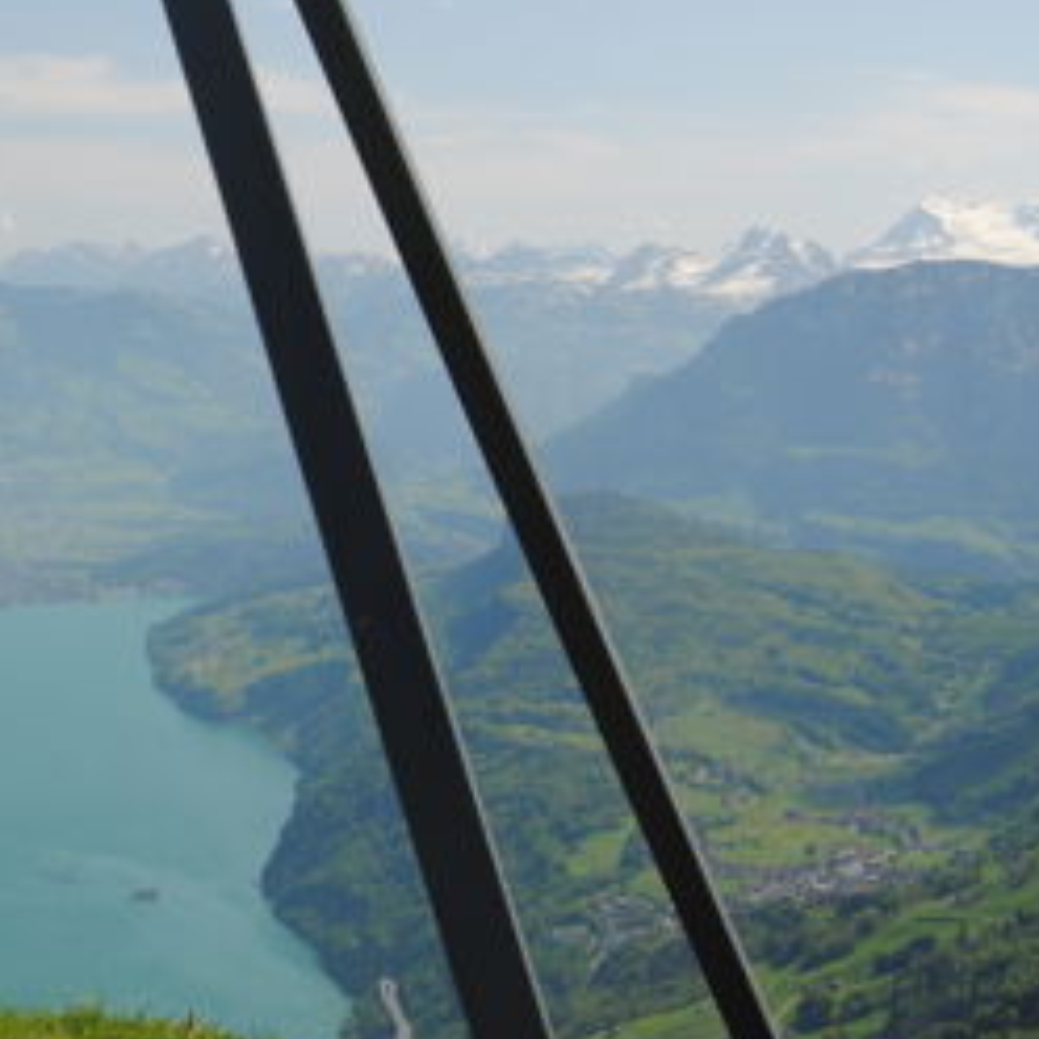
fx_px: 3566
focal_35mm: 105
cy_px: 283
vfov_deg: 16.5
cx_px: -101
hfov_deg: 16.1
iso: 100
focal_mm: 34
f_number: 9
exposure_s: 1/80
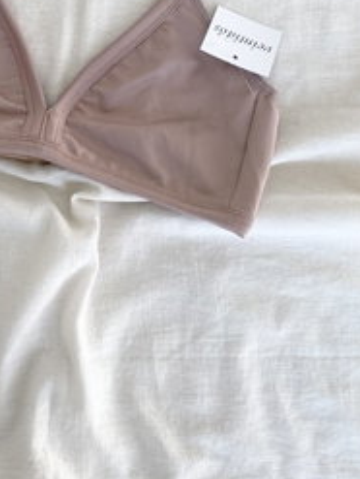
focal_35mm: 56
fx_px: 775
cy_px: 38
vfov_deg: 32.4
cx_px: 27
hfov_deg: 25.3
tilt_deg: -74.7
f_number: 1.8
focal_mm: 4.25
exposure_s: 1/222
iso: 32
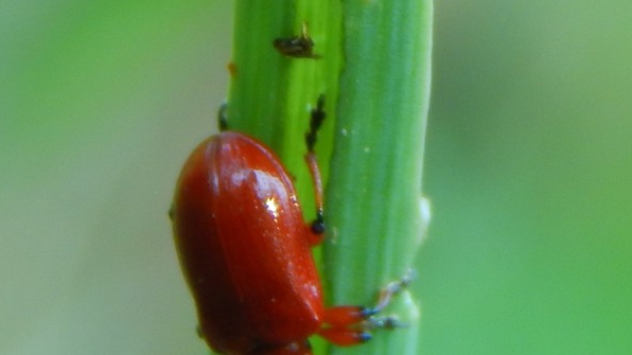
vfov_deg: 4.3
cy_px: 320
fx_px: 4758
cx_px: 285
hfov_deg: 7.6
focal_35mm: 284
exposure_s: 1/40
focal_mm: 32.8
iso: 125
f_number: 5.3
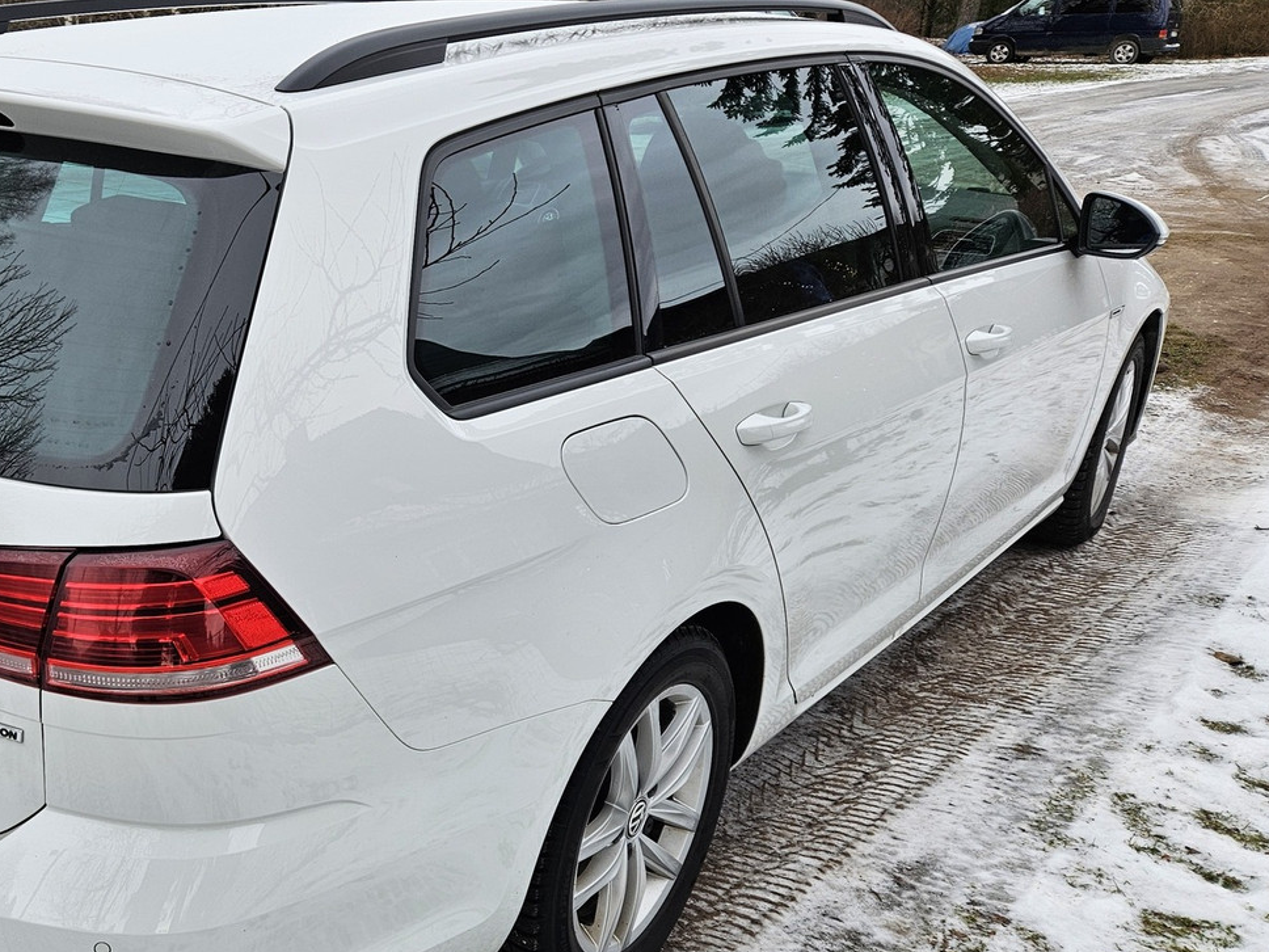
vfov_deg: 37.5
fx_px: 1393
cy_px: 587
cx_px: 245
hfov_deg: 46.3
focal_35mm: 38
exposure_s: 1/100
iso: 50
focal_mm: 5.4
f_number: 1.8
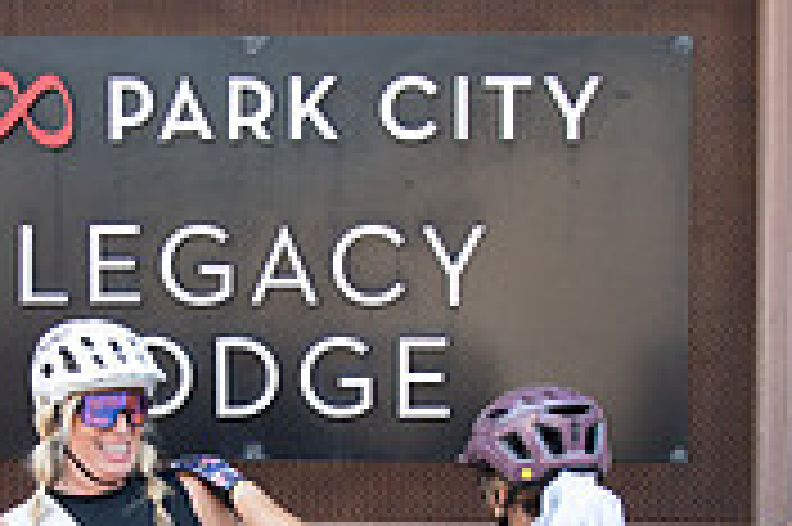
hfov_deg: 19.1
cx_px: 269
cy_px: 526
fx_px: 2352
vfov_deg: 12.6
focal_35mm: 107
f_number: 5
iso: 1250
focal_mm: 24
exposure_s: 1/500
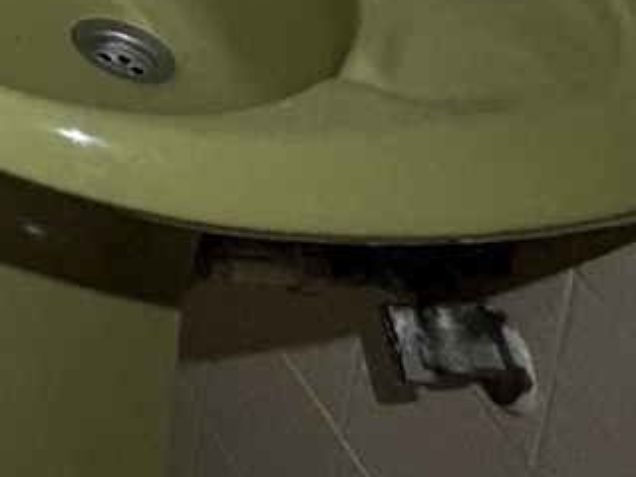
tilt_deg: -12.5
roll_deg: +1.3
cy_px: -727
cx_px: -747
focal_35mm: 84
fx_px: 1543
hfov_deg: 16.0
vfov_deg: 12.7
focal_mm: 2.22
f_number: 2.2
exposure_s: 1/75
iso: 320
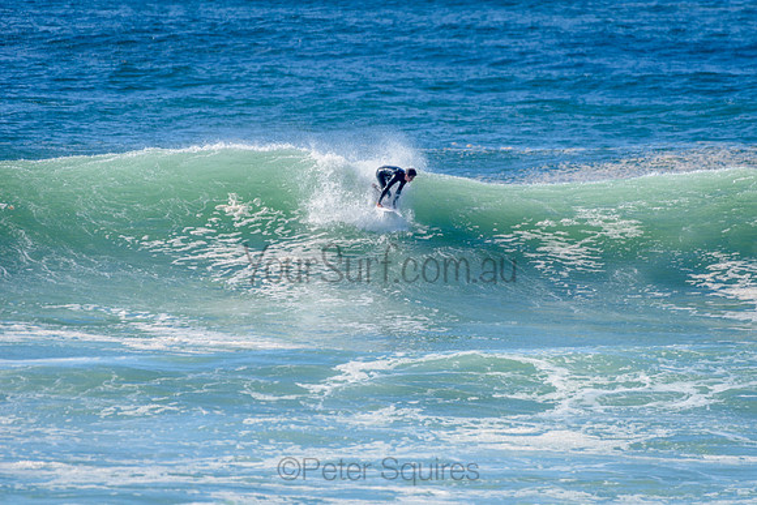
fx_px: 11637
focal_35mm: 553
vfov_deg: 2.5
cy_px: 231
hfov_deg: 3.7
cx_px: 415
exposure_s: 1/2000
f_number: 5.6
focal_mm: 500
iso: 220
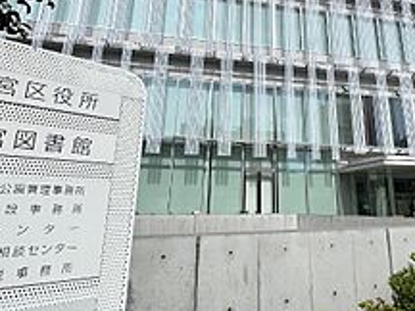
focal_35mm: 27
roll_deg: -0.2
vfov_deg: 50.2
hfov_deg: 64.5
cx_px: 256
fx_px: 324
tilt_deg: +18.1
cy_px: 98
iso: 32
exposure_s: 1/3125
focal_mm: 1.57
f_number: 1.8
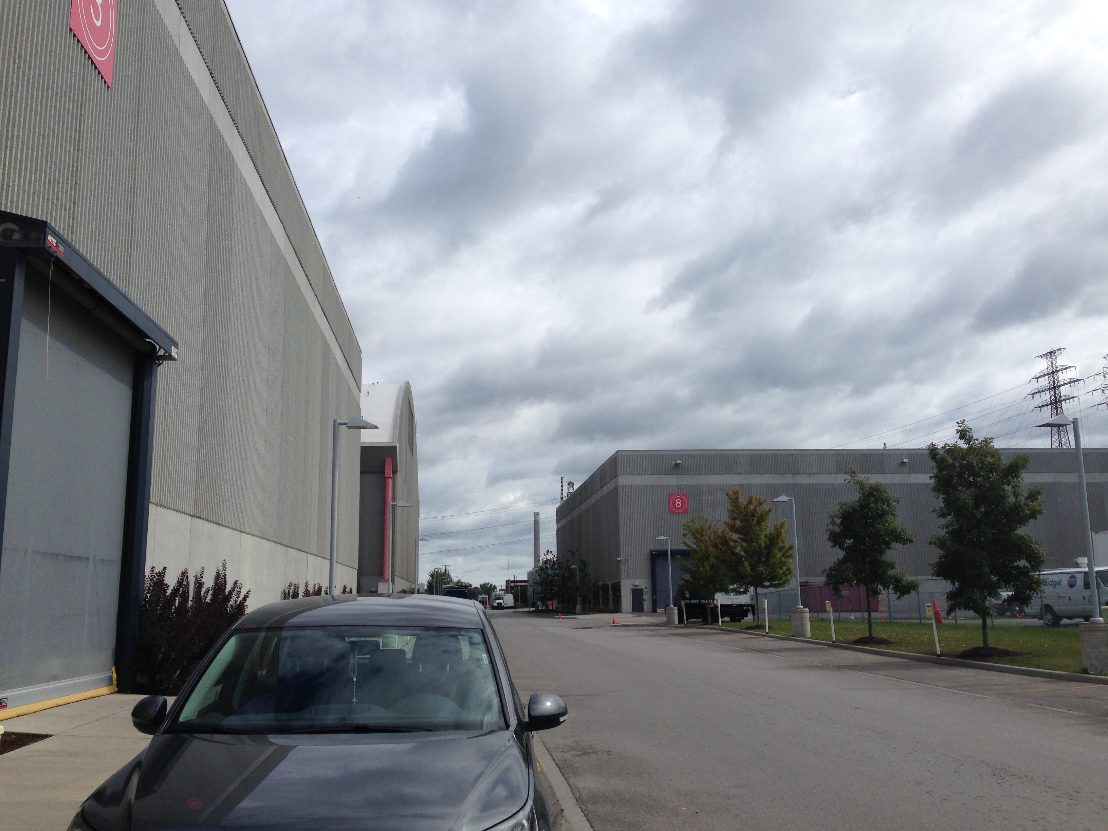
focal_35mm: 33
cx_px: 554
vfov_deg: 42.9
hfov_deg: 55.4
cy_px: 416
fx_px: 1056
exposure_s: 1/2584
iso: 50
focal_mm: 4.12
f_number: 2.4
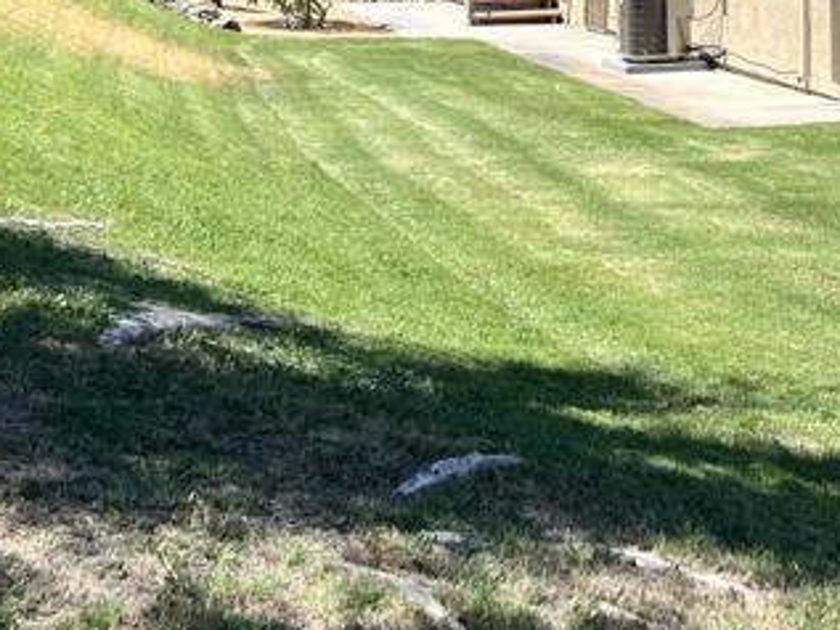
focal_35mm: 84
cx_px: 771
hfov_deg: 22.6
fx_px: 2039
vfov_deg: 16.7
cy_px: -159
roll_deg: -0.1
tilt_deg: +0.2
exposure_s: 1/2915
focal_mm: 5.7
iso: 50
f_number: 1.5
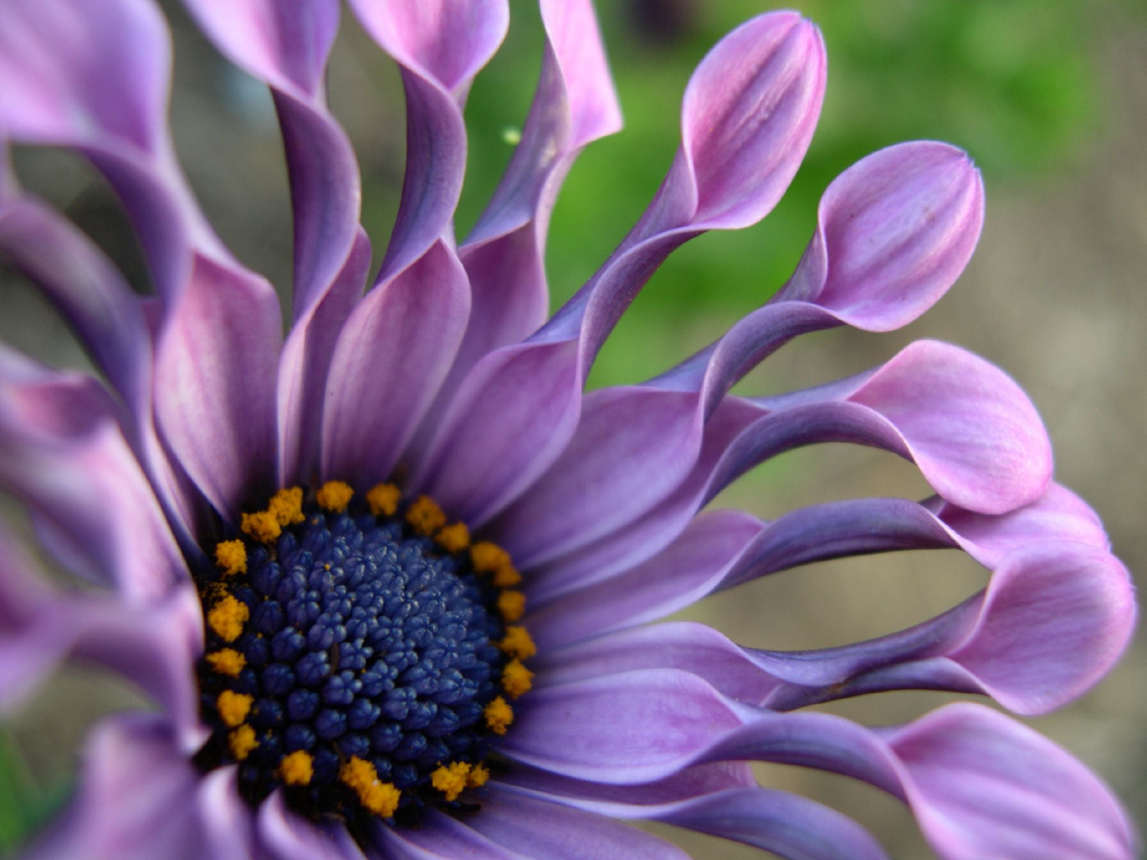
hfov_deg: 49.0
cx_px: 574
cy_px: 430
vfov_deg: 37.7
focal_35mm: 38
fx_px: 1259
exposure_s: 1/60
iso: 100
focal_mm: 8
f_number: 2.8
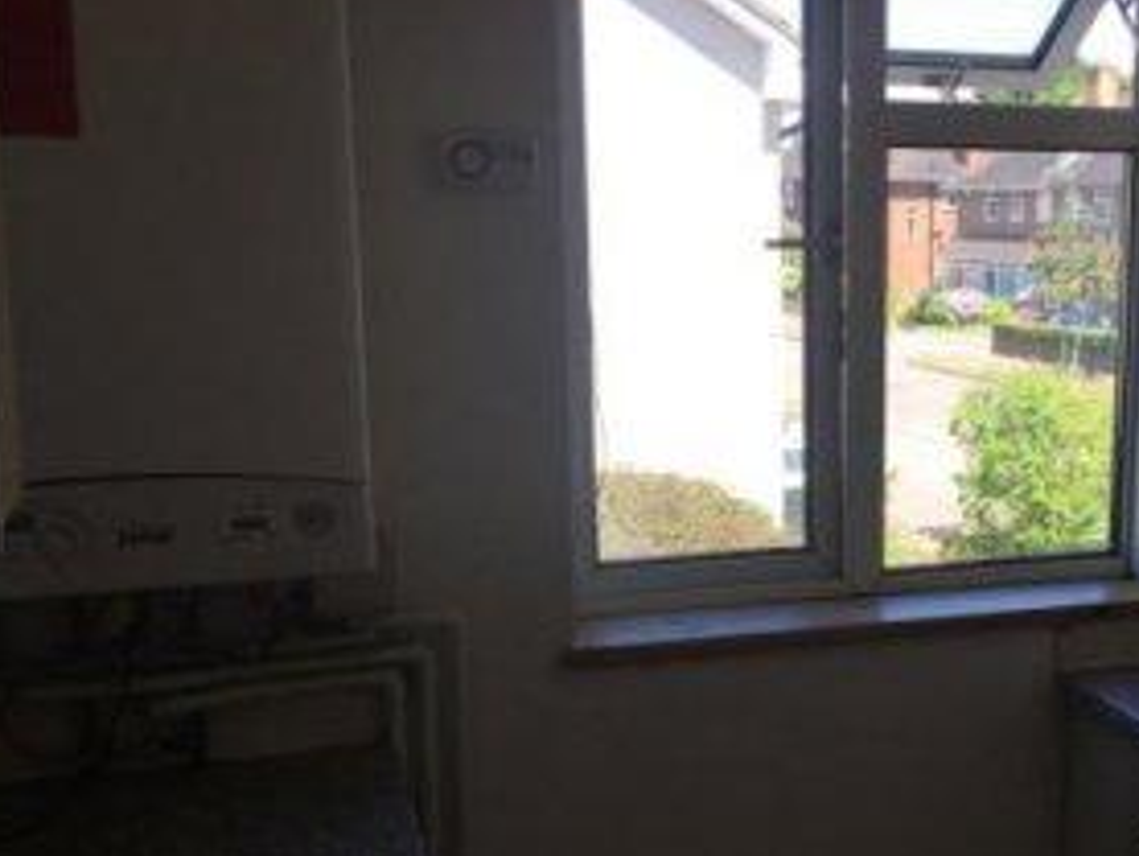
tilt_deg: -11.6
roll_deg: -1.5
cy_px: 535
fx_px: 1580
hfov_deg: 38.1
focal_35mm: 48
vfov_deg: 30.2
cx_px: 921
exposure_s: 1/309
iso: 32
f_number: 2.2
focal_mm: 4.15
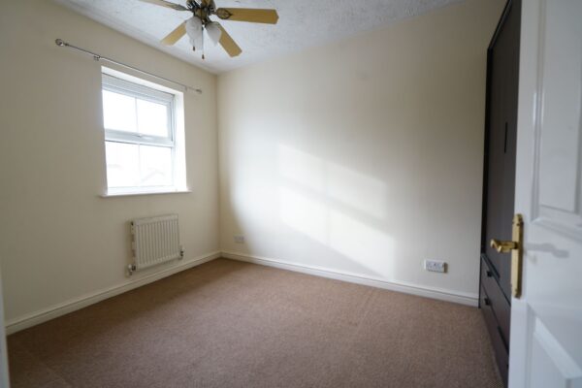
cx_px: 291
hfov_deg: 96.7
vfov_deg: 73.7
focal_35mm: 16
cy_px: 194
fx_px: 259
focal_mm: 16
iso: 400
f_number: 5
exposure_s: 1/20
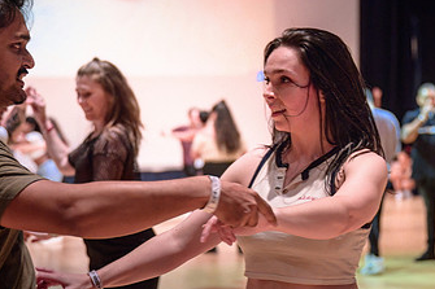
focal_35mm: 103
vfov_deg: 13.3
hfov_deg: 19.8
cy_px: 195
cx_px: 242
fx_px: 1244
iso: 2500
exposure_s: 1/125
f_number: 2.8
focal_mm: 53
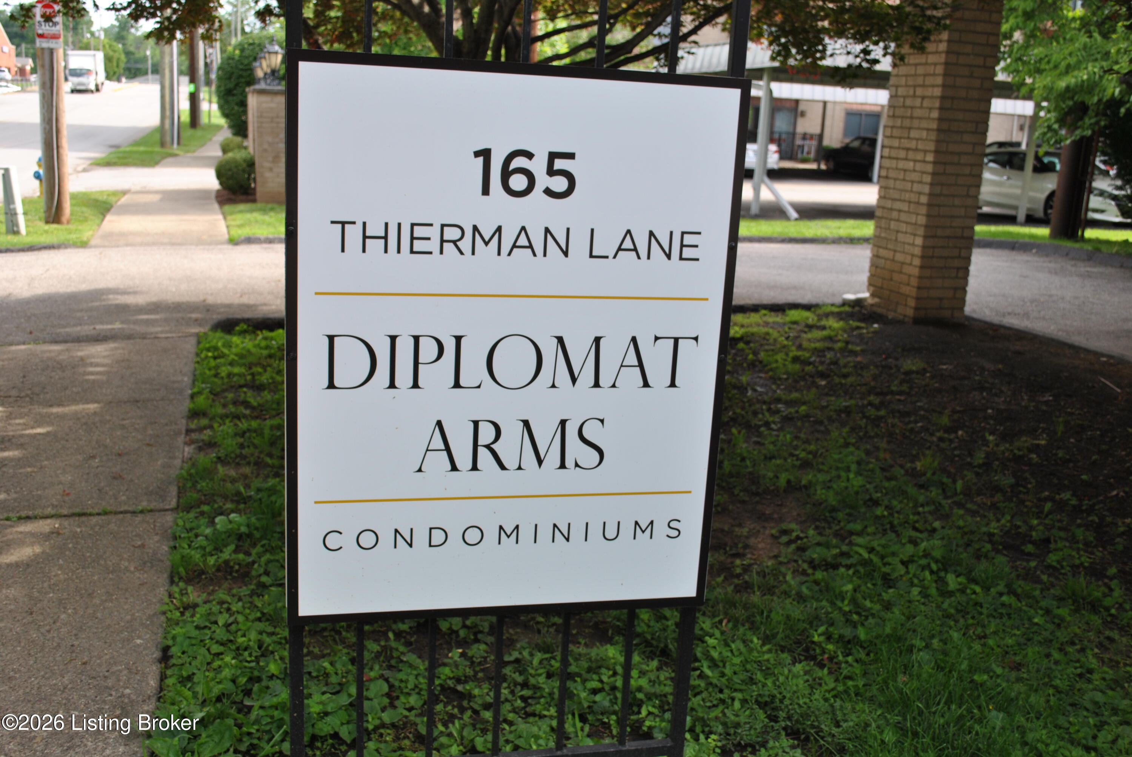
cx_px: 566
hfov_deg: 53.1
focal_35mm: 36
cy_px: 378
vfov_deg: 37.0
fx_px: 1133
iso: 110
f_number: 5.6
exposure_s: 1/125
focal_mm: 24
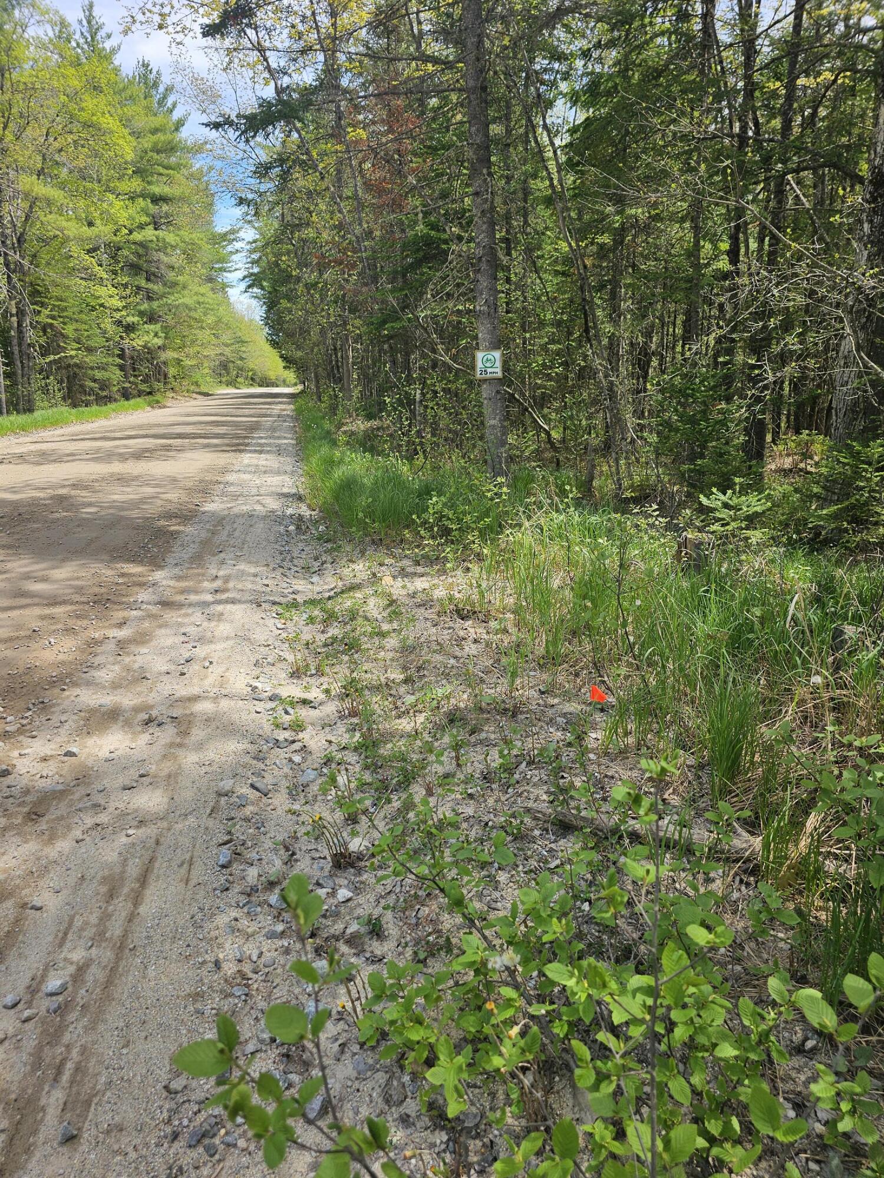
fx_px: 783
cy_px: 589
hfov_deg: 58.9
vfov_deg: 73.9
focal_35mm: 23
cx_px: 442
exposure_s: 1/311
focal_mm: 6.3
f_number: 1.7
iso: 10
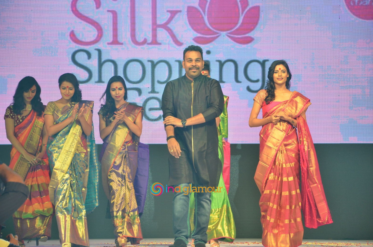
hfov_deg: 13.1
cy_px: 124
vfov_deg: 8.7
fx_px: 1629
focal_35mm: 158
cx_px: 186
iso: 1000
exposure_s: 1/125
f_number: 5.6
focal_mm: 105
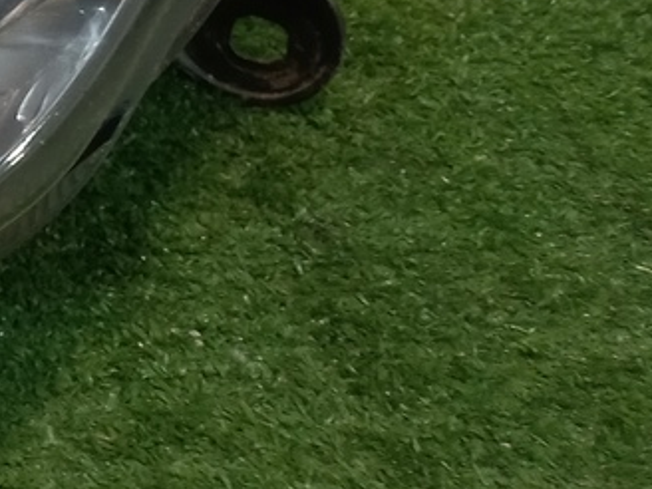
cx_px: -651
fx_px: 1959
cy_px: -411
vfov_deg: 12.8
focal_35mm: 104
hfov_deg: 15.2
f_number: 1.8
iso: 125
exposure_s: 1/50
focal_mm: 4.6
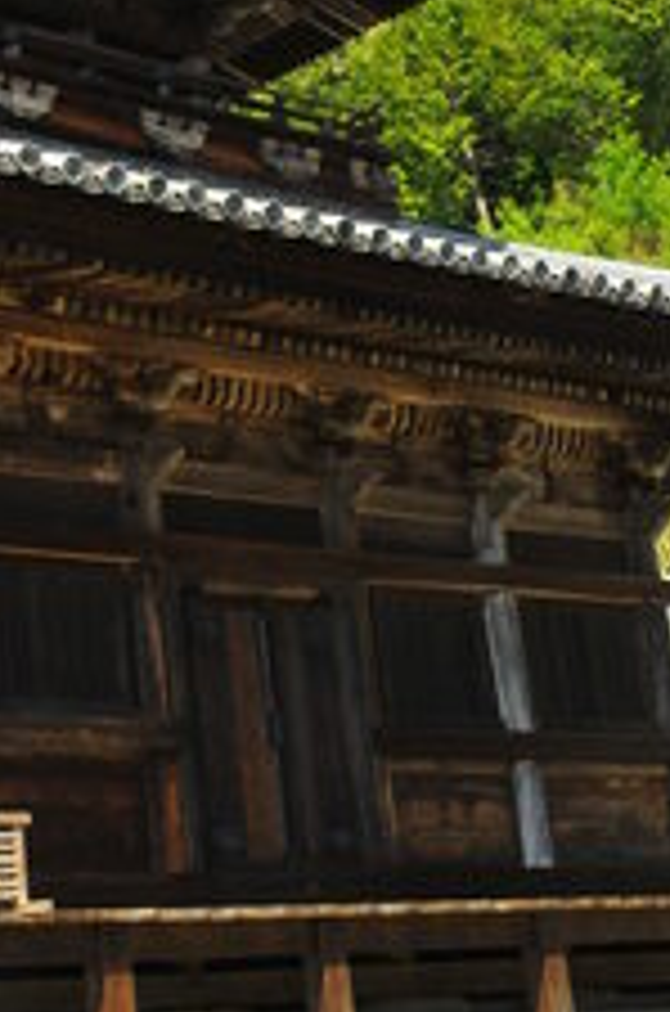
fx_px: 1991
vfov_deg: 26.1
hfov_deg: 18.0
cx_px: -164
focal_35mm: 71
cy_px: -135
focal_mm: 18
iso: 800
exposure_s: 1/100
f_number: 11
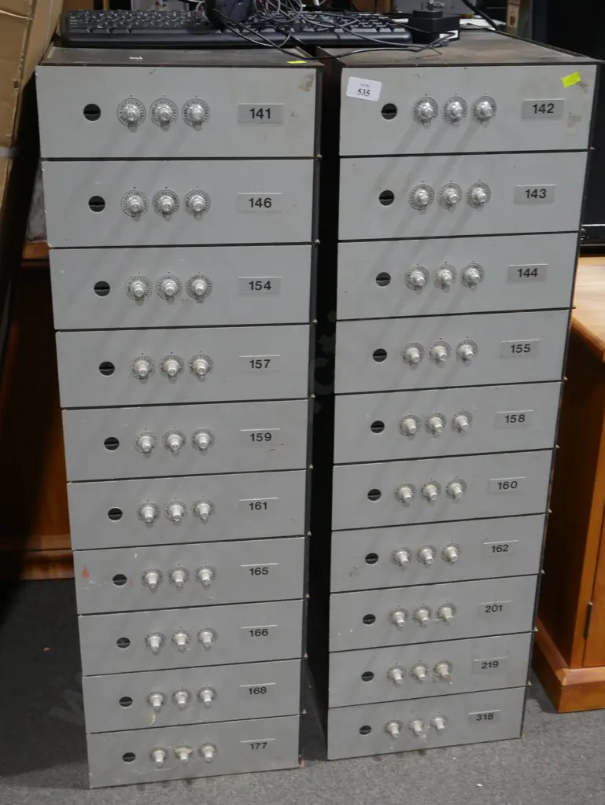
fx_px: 1071
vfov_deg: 41.2
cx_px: 302
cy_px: 402
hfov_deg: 31.5
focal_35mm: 46
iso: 640
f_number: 5.1
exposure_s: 1/60
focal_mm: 23
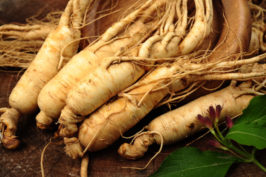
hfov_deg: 33.4
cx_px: 133
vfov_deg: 22.6
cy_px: 88
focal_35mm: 60
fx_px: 443
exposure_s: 1/125
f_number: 14
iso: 100
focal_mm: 60
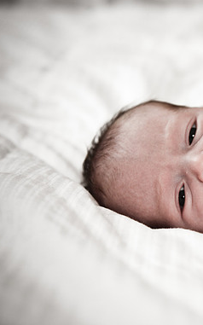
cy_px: 162
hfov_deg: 13.7
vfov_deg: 22.3
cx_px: 235
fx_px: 824
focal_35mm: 93
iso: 200
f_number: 2.8
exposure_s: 1/60
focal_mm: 40
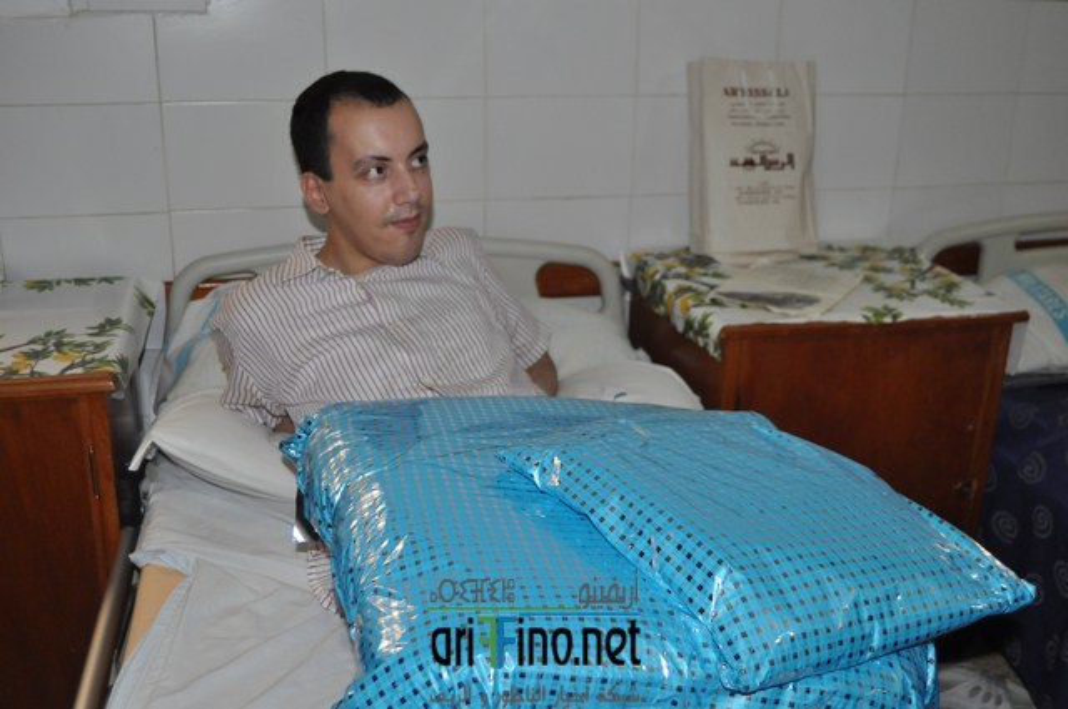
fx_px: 1156
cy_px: 354
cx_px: 534
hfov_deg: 49.6
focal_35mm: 39
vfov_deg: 34.1
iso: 800
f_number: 4
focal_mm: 26
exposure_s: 1/60
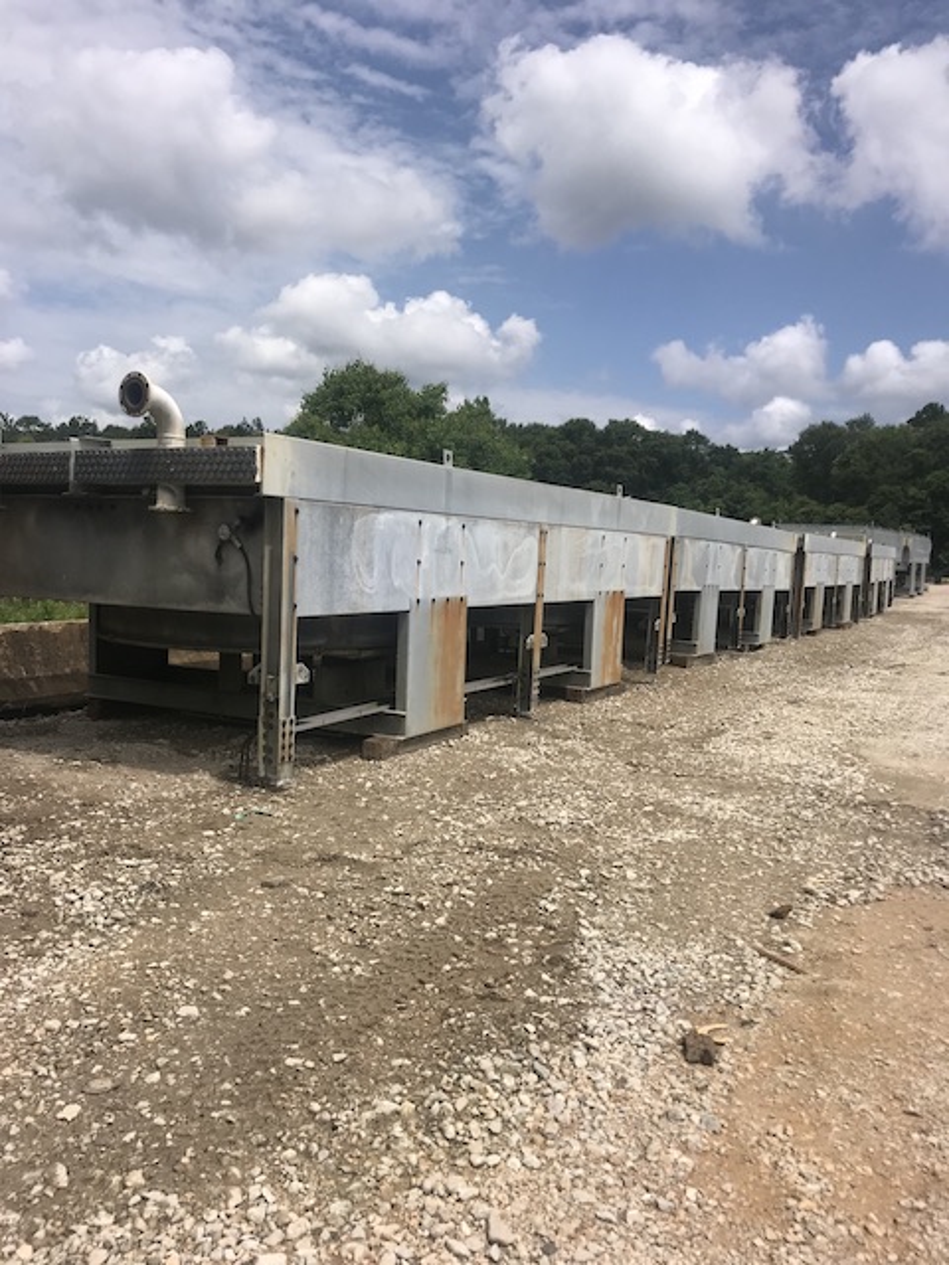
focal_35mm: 28
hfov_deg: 49.7
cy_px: 632
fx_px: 1023
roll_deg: -3.0
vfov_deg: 63.4
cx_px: 474
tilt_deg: -2.8
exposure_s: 1/4367
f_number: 1.8
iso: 20
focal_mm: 3.99
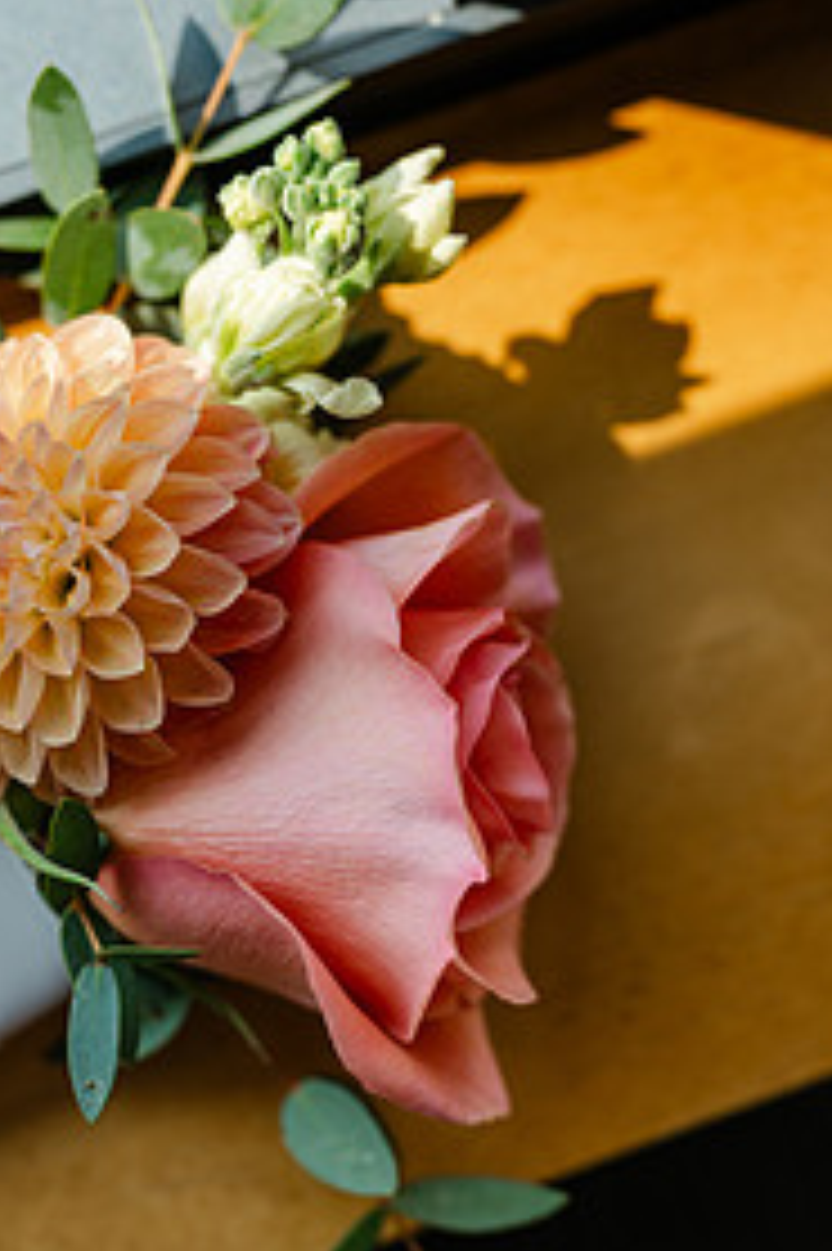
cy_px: 720
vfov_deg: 25.0
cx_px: 342
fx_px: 2811
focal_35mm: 81
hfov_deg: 16.8
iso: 64
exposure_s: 1/400
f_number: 3.2
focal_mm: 50
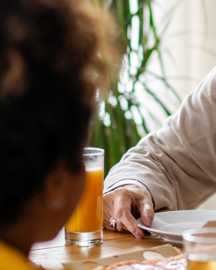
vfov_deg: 8.2
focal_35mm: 237
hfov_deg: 6.5
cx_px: 196
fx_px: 1895
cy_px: 106
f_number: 1.8
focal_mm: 55
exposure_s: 1/320
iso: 320
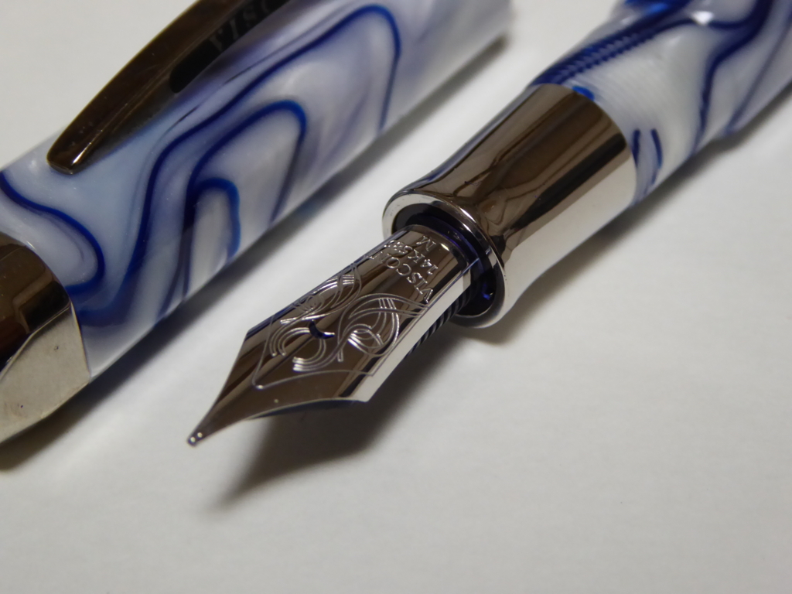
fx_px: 1807
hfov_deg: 24.7
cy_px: 297
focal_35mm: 79
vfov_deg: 18.7
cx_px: 396
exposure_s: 1/15
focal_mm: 13.2
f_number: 4.6
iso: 400
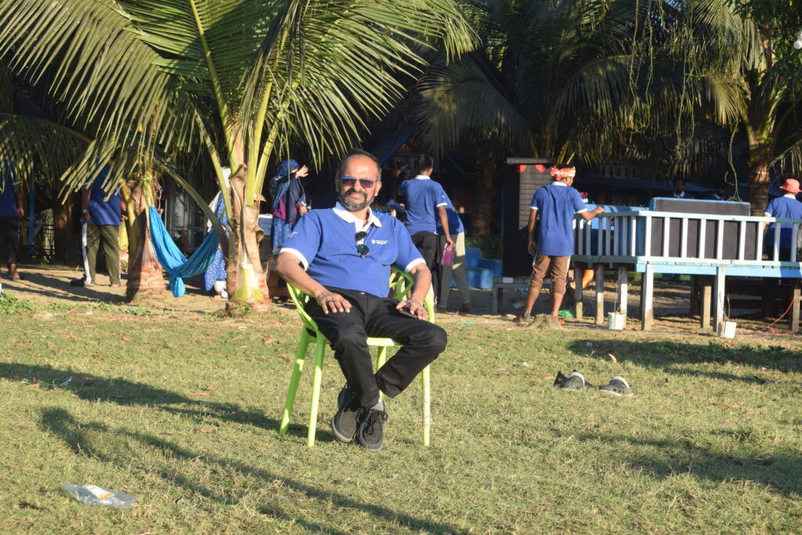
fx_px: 1537
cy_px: 268
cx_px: 401
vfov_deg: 19.7
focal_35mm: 69
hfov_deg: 29.2
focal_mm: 46
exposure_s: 1/250
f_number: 8
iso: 250
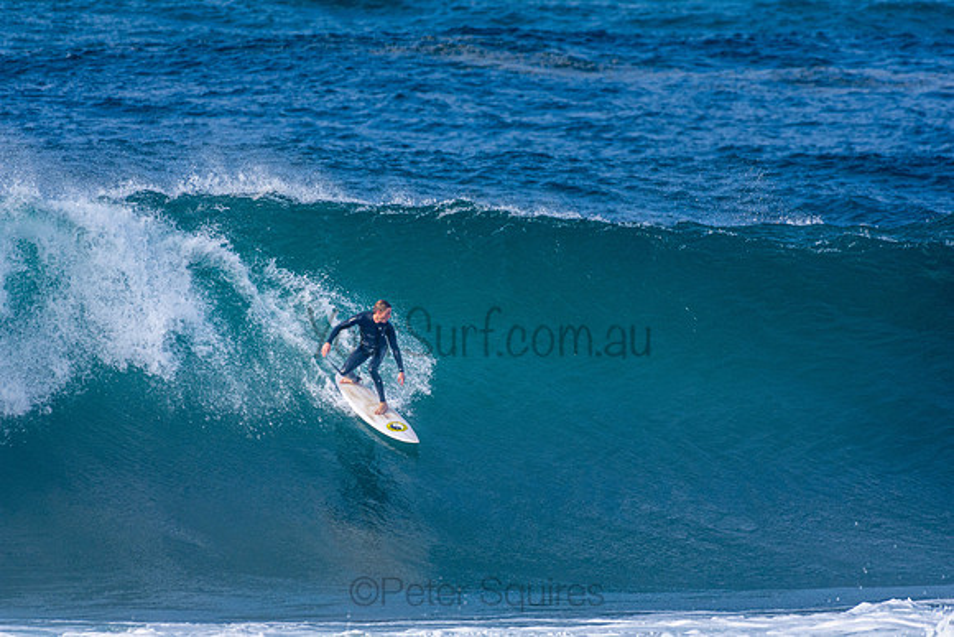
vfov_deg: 1.8
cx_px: 477
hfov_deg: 2.7
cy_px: 318
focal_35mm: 750
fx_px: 19879
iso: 400
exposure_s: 1/1250
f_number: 5.6
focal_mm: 500
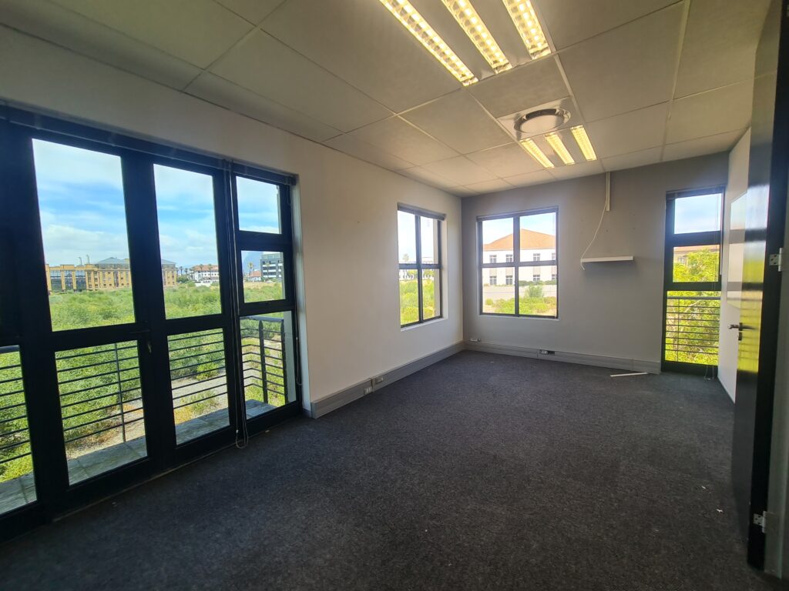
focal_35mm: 13
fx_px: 296
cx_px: 394
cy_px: 296
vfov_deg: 89.9
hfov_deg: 106.2
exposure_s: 1/133
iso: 50
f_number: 2.2
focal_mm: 2.2
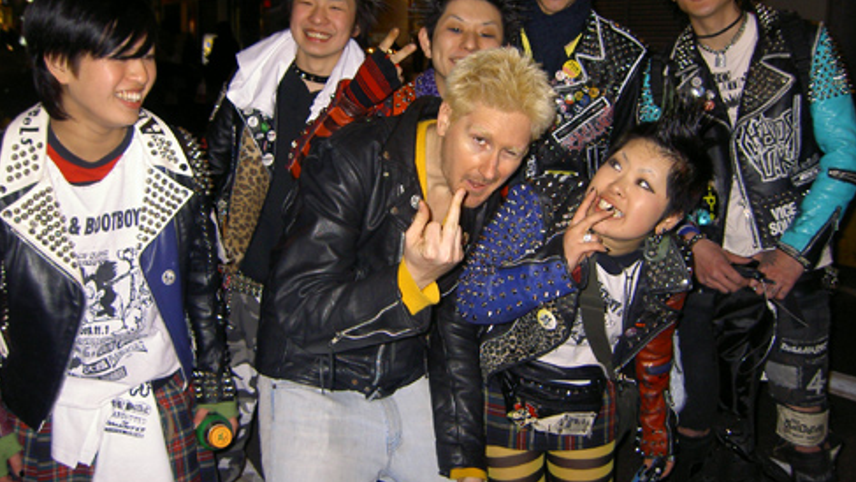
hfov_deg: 52.8
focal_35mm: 38
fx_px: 863
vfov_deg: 31.2
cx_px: 434
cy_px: 231
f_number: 2.8
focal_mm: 5.6
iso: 100
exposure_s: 1/60
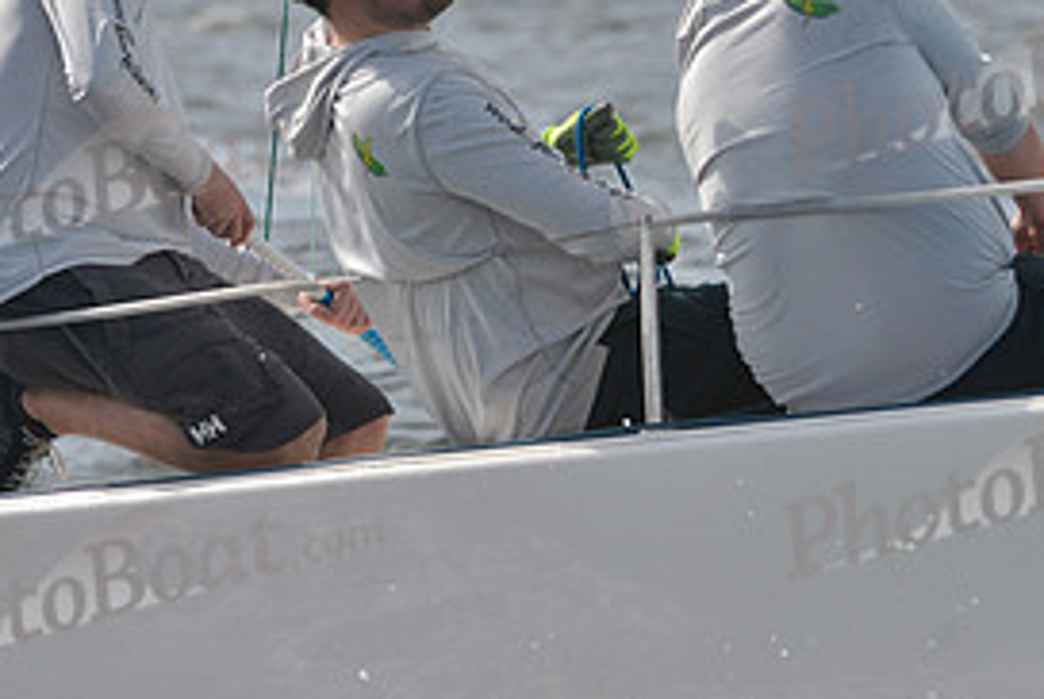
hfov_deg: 4.8
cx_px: 587
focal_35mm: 426
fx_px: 12367
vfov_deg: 3.2
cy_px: 332
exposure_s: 1/2000
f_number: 6.3
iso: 400
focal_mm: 200
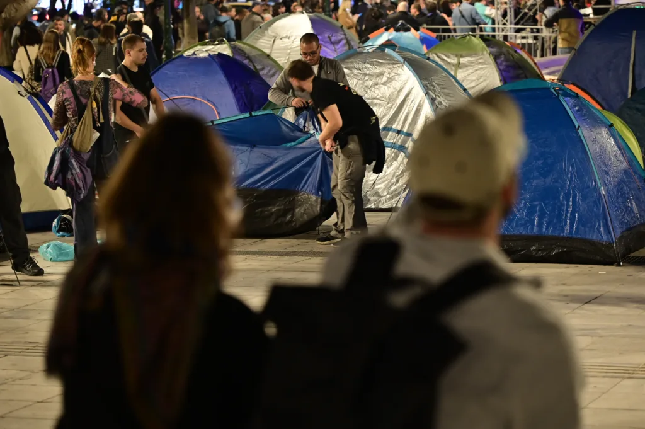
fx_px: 2148
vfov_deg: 11.4
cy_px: 214
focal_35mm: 120
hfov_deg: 17.1
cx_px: 322
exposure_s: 1/30
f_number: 4
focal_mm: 120
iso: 1600
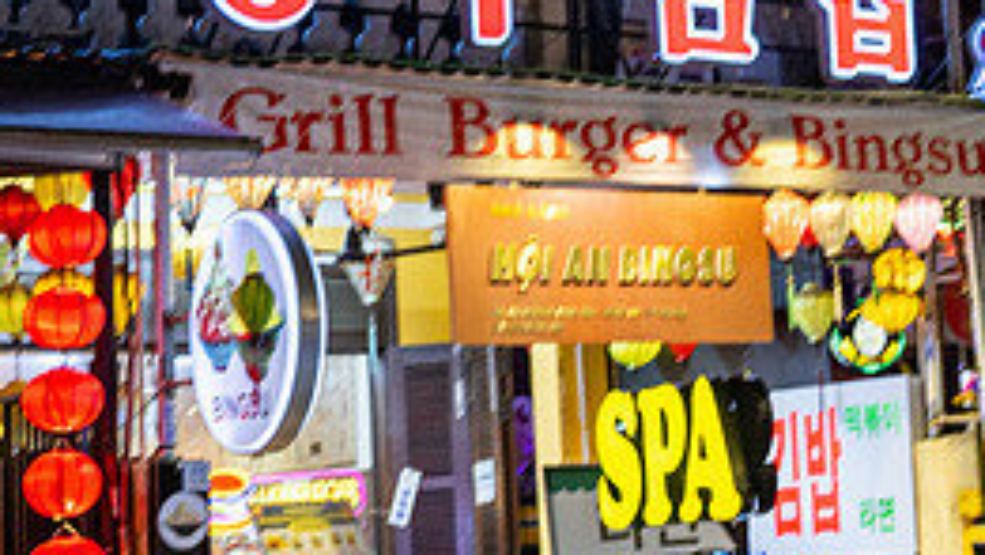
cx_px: 890
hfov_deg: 22.4
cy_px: 149
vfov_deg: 13.0
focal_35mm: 93
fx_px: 2430
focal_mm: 29
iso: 160
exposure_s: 1/100
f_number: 2.8
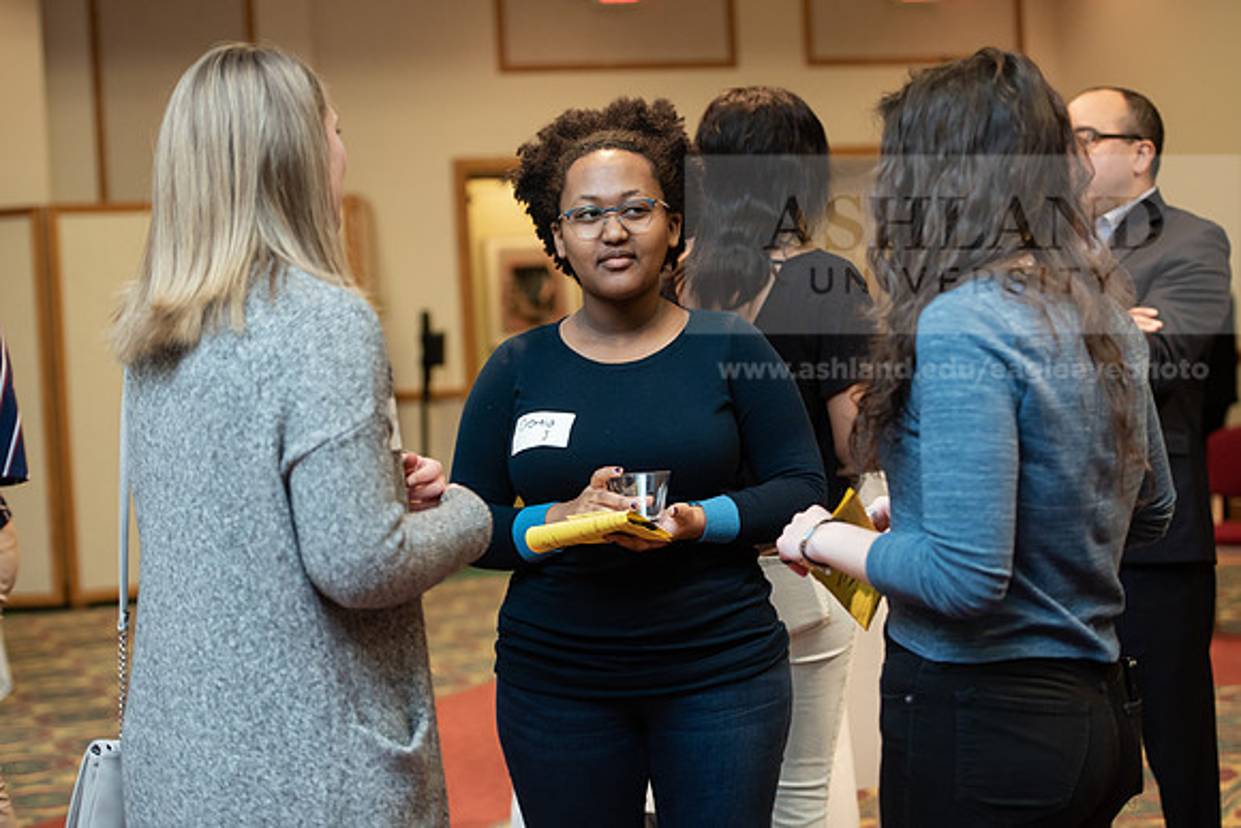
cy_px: 414
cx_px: 620
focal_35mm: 70
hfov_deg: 28.8
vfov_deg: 19.5
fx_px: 2414
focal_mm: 70
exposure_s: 1/200
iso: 1600
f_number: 3.5
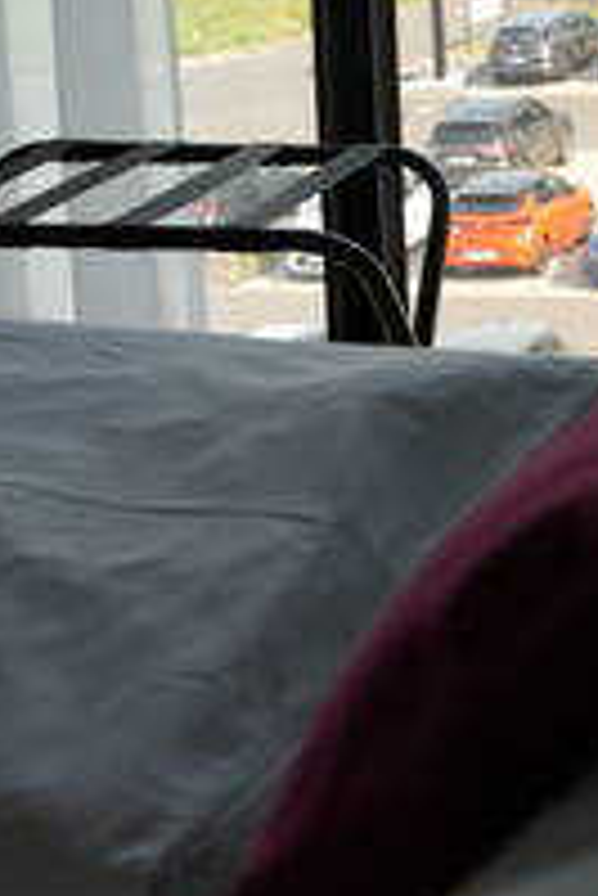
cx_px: 544
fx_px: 2413
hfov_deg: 14.0
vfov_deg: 19.4
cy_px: -266
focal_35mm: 97
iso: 100
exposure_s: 1/100
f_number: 5
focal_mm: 28
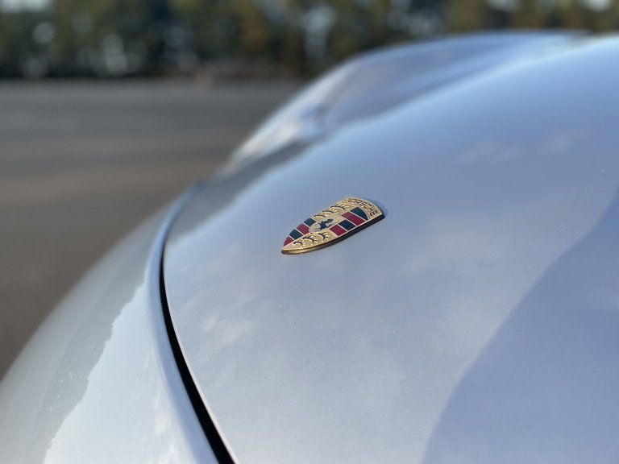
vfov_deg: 53.1
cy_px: 232
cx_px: 310
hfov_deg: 67.3
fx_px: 465
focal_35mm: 26
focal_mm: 4.2
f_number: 1.6
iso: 50
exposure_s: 1/1261
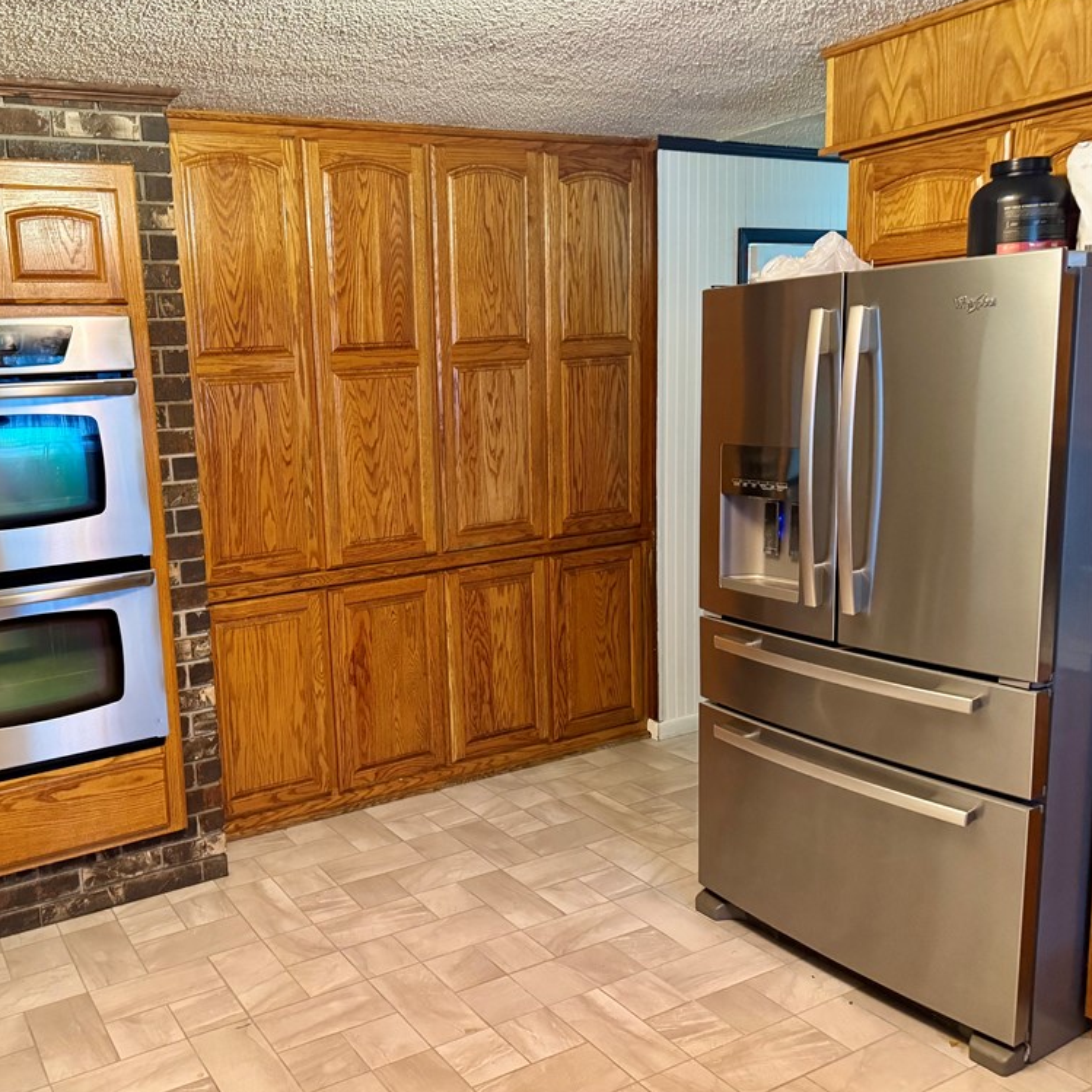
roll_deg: +2.5
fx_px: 1035
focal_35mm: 29
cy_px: 542
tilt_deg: -9.6
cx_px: 348
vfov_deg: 55.6
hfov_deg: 54.3
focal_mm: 6.76
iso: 800
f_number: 1.78
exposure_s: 1/40
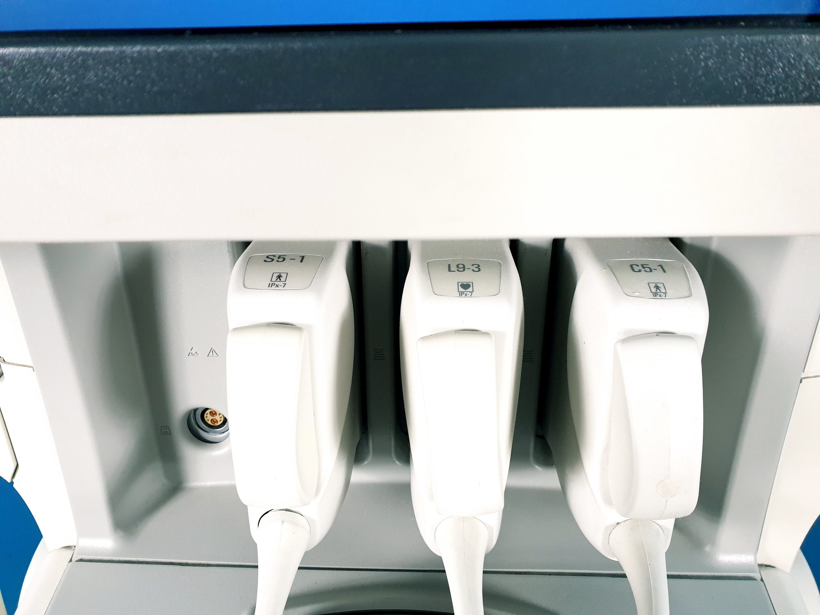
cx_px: 410
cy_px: 308
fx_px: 616
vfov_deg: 53.1
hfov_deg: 67.3
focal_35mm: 26
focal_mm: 4.3
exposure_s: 1/50
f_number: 2.4
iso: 200
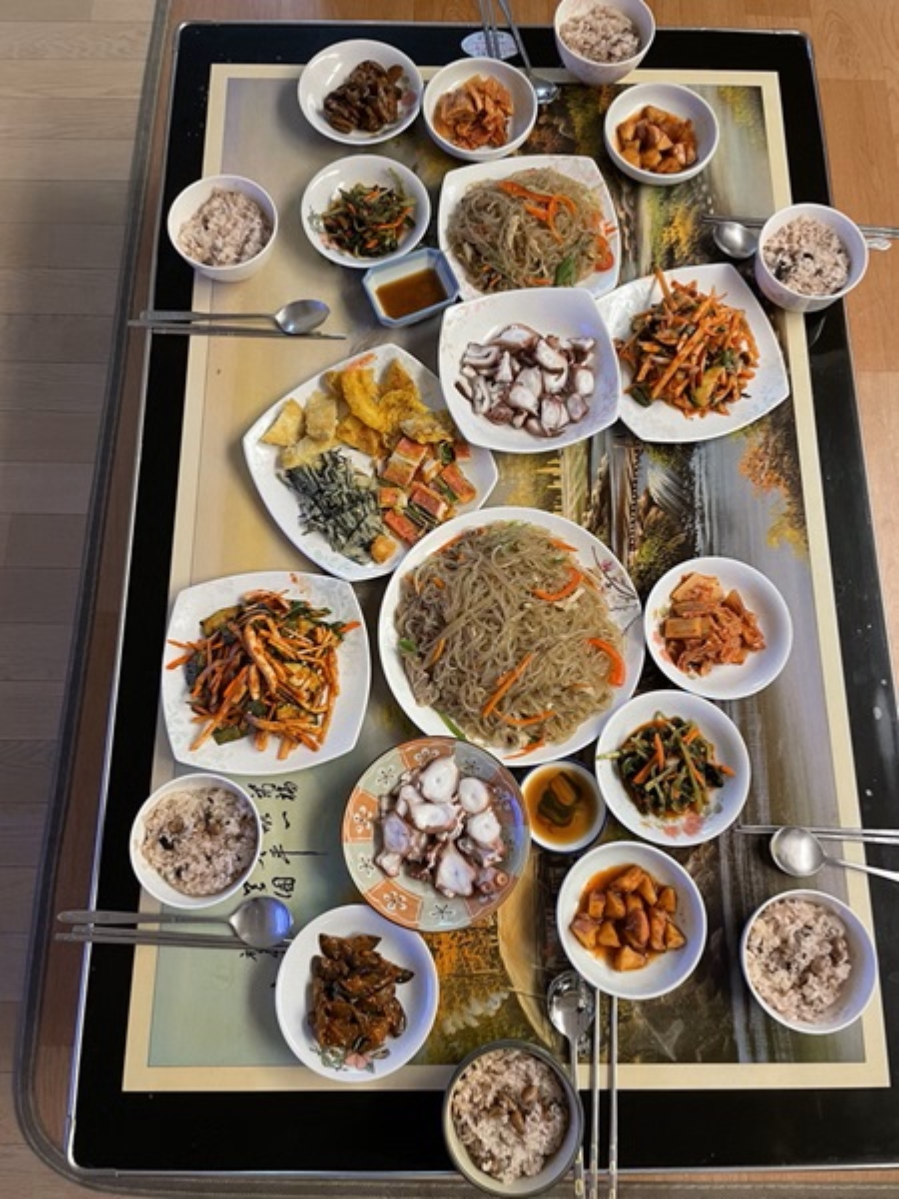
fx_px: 900
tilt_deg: -74.1
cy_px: 600
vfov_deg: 67.3
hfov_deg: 53.1
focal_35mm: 26
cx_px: 450
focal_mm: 4.2
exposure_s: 1/60
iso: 200
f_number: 1.6
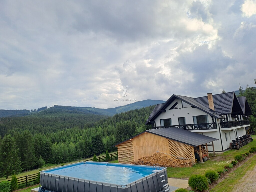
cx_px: 128
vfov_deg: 54.9
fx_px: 185
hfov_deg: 69.4
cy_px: 96
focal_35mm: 25
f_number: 1.8
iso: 32
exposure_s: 1/618
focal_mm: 4.65
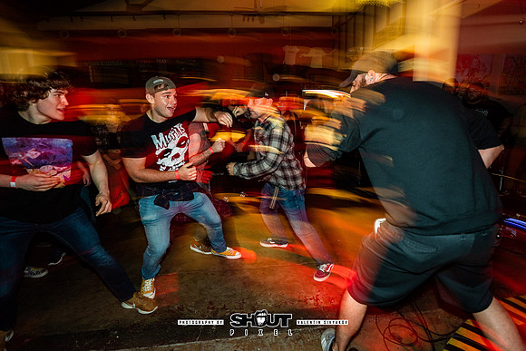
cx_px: 279
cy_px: 156
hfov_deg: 95.1
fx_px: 240
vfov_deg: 72.1
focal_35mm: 16
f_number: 2.8
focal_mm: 14
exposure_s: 1/10
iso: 320
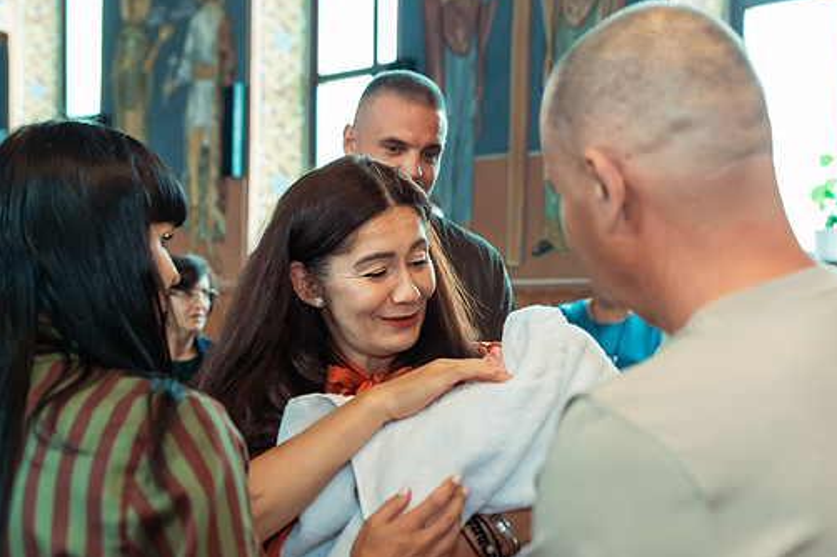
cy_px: 282
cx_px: 371
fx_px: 1371
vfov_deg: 23.0
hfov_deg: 33.9
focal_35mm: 59
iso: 2500
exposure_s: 1/250
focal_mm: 48
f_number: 3.5
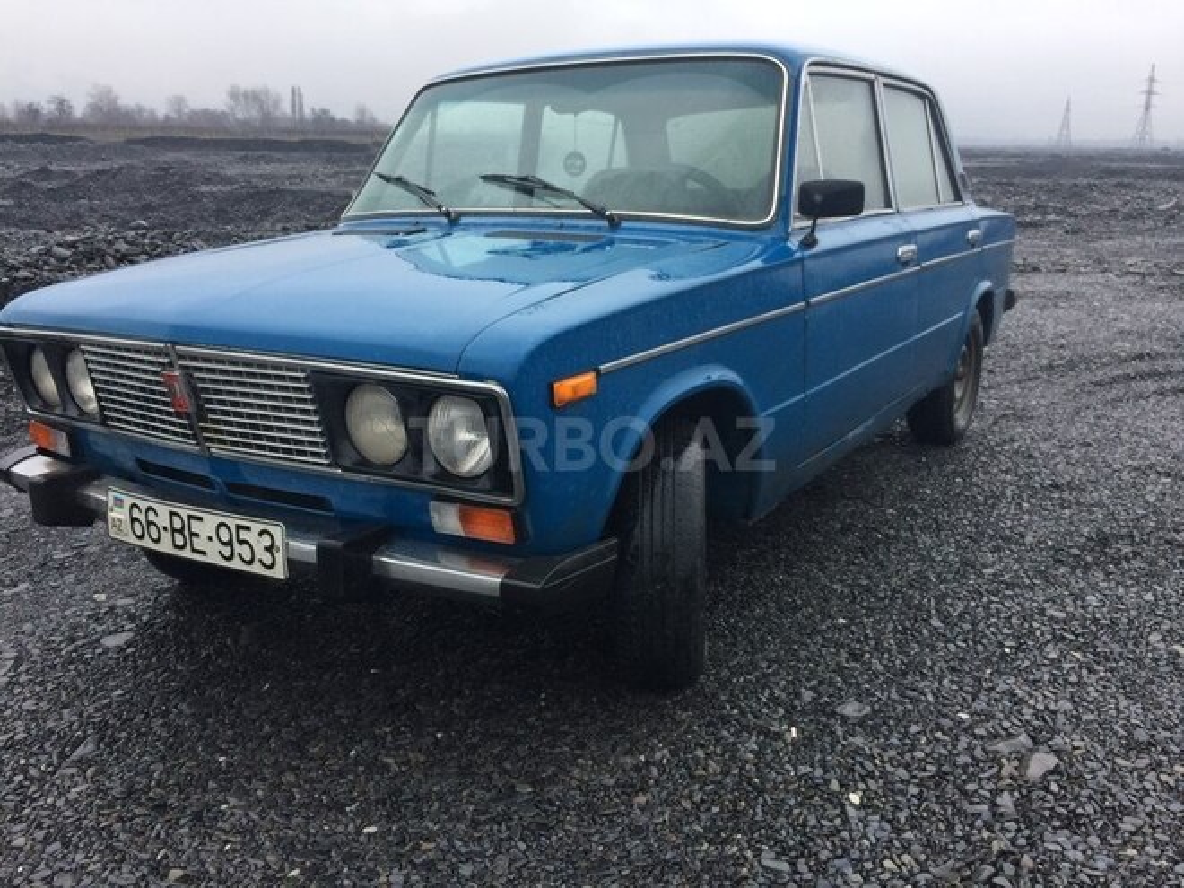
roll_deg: -1.2
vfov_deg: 48.2
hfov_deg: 61.7
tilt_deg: -13.4
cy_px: 444
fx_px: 992
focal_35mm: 29
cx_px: 592
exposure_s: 1/33
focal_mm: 4.15
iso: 40
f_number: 2.2
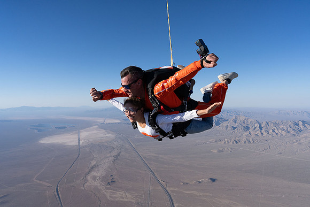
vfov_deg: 53.2
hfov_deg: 73.7
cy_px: 104
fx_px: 207
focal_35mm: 24
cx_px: 155
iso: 800
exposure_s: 1/2000
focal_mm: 24
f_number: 10
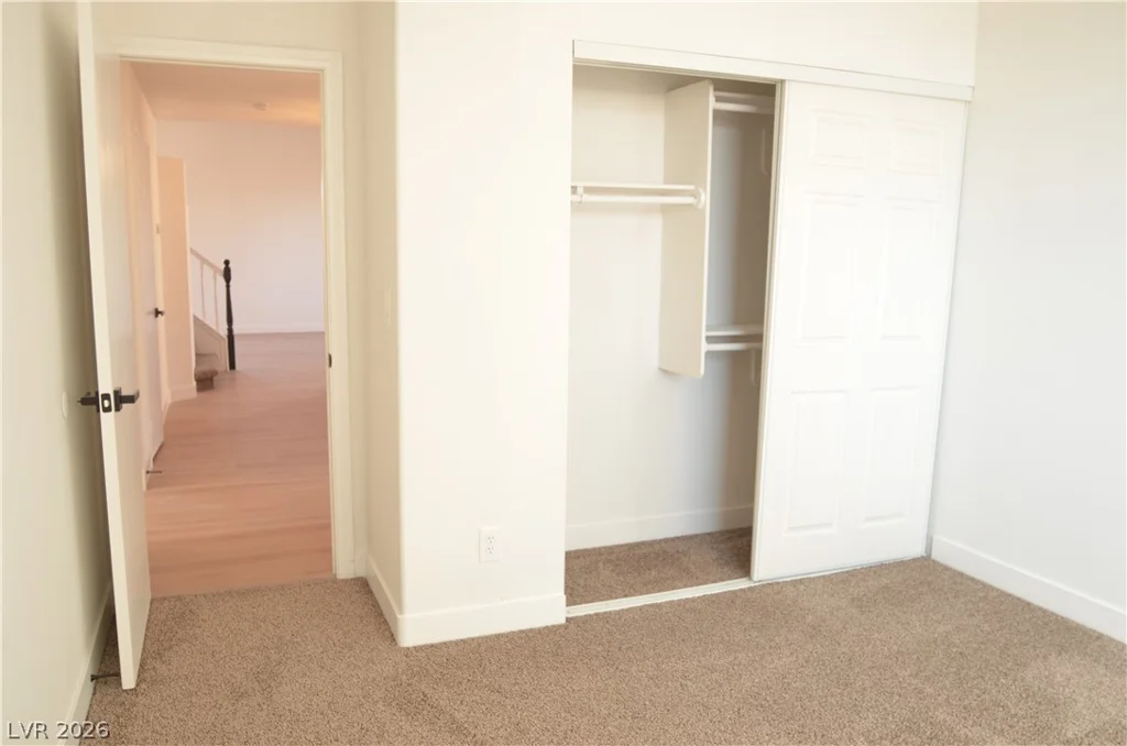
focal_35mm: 27
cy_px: 373
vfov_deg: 47.7
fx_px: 843
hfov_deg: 67.5
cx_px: 564
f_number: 3.5
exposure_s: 1/30
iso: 200
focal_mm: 18
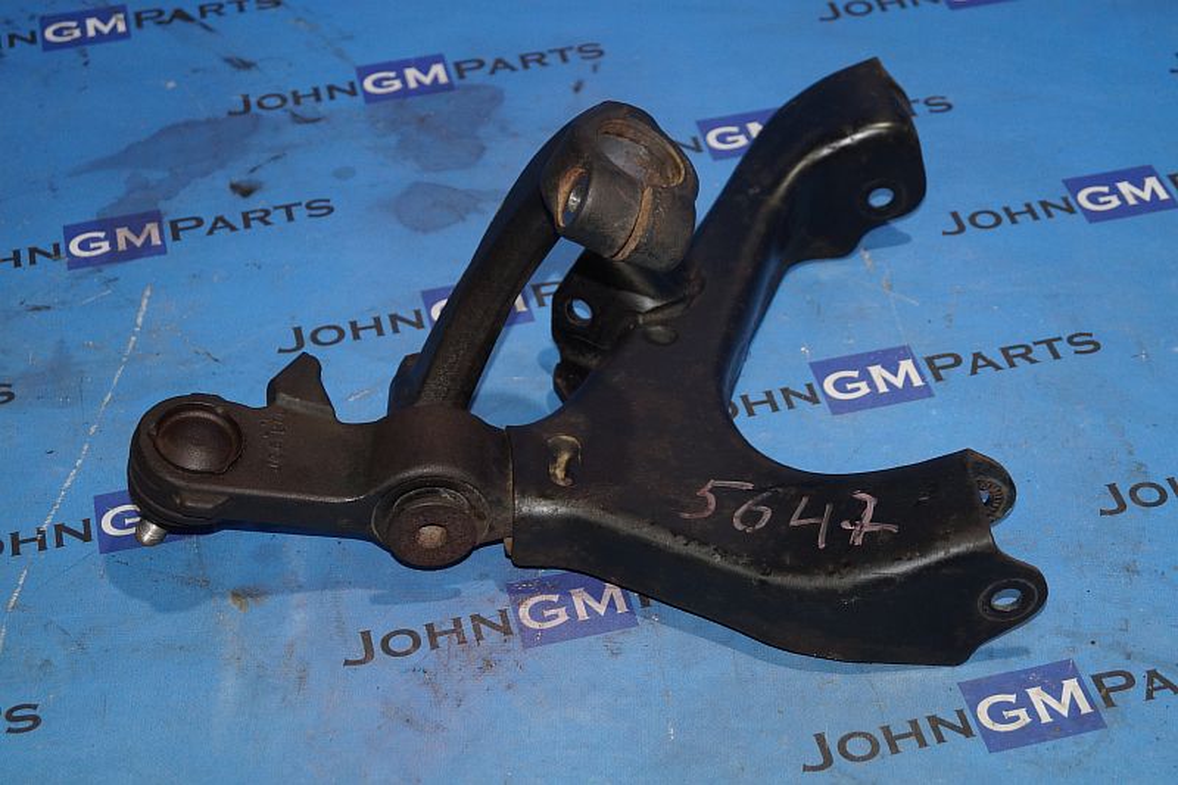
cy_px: 392
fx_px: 2208
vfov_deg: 20.2
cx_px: 589
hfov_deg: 29.9
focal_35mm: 68
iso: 800
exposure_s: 1/160
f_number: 5.6
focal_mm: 45
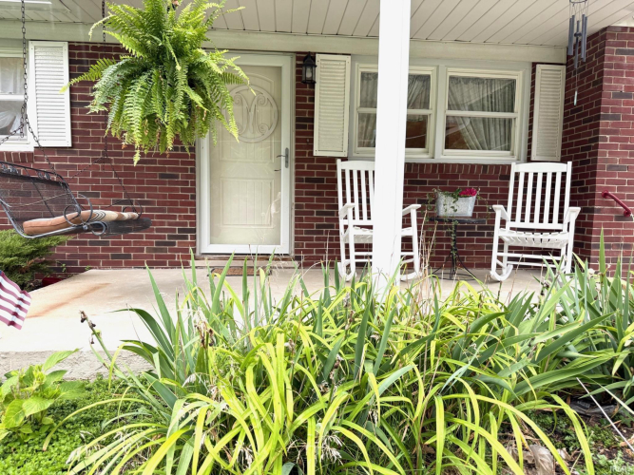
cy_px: 238
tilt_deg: -3.5
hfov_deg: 71.6
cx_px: 317
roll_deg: +0.4
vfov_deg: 56.8
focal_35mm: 24
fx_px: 439
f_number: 1.78
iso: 100
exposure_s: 1/121
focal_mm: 6.76
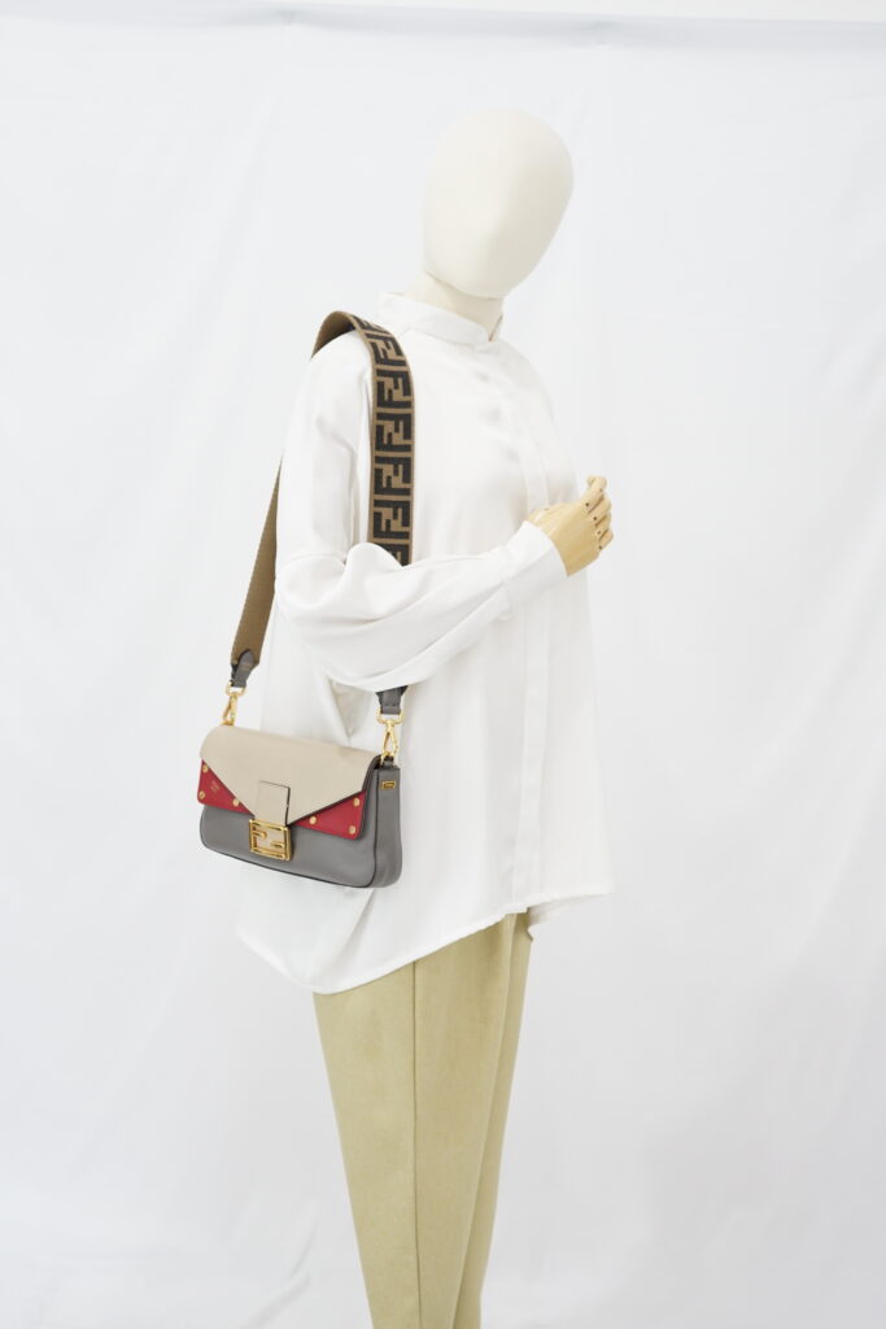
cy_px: 664
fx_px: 1845
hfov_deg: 27.0
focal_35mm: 50
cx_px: 443
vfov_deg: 39.6
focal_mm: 50
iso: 640
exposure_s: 1/8
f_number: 6.3
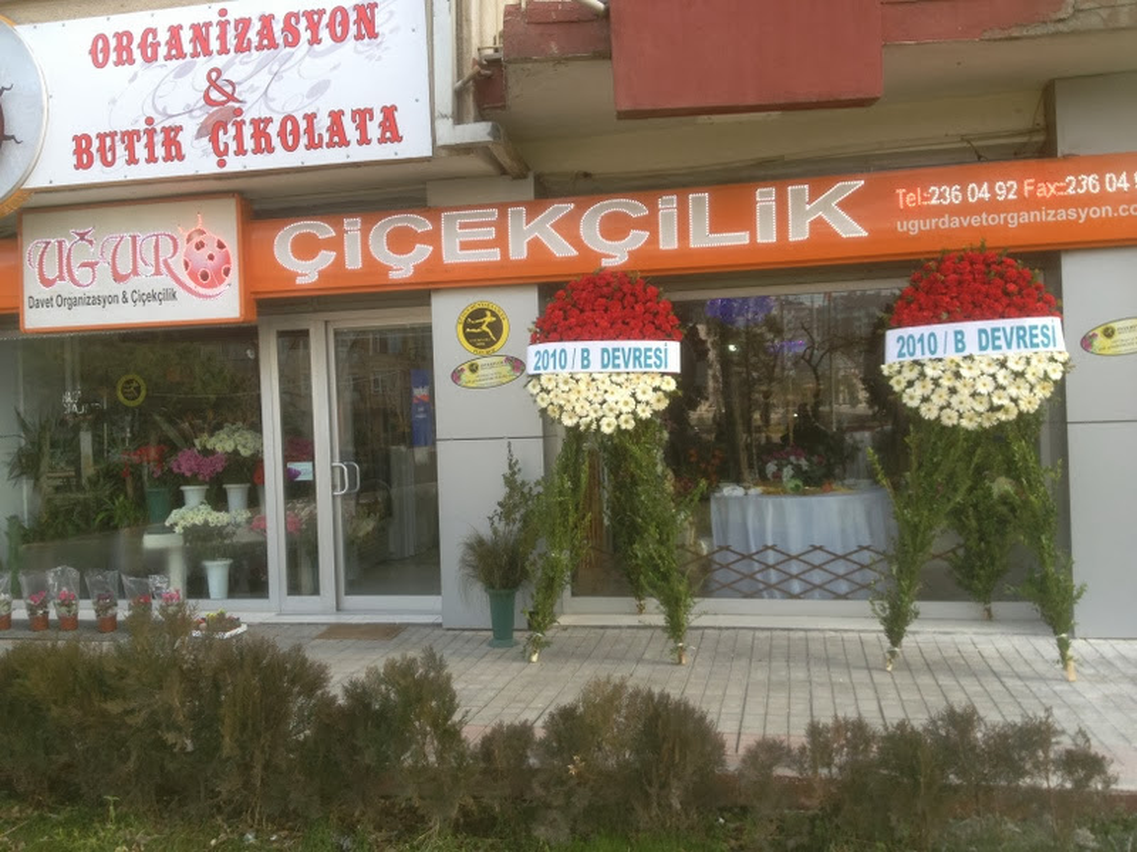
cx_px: 568
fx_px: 1150
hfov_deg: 52.6
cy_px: 426
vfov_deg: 40.7
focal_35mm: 35
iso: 64
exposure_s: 1/277
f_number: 2.4
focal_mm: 4.28
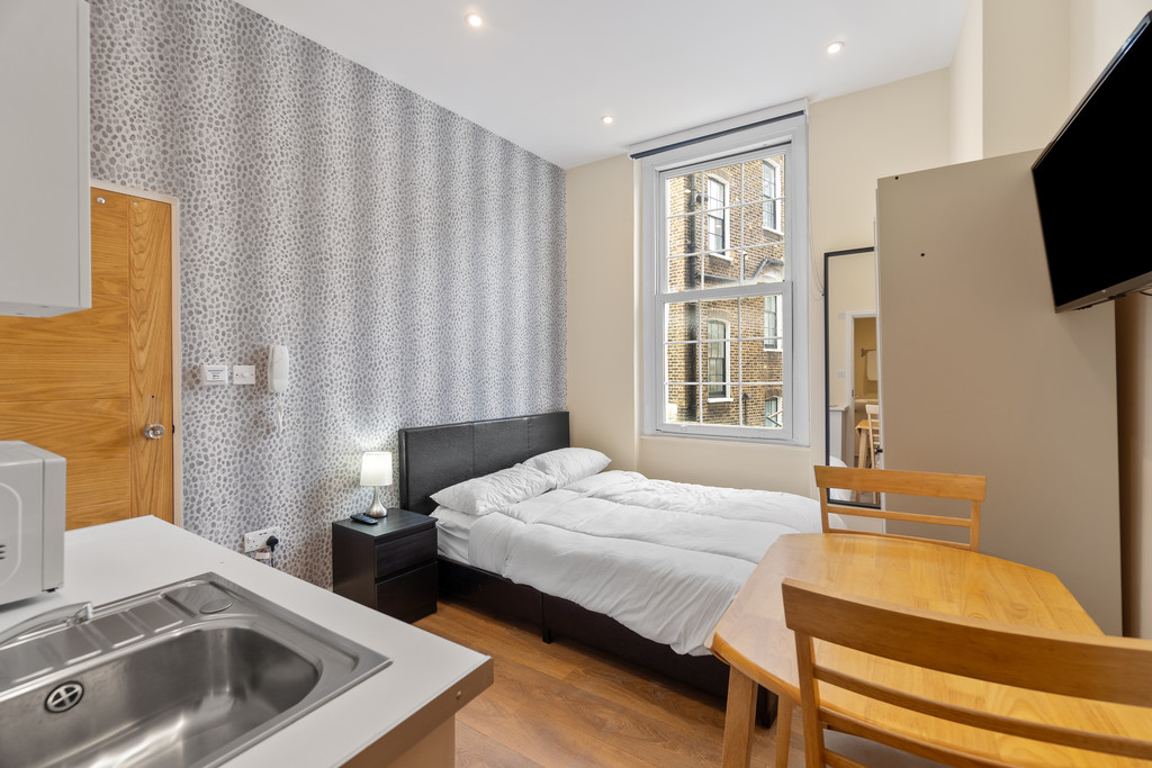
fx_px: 480
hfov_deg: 100.4
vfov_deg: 77.3
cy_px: 384
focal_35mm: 15
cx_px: 576
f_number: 4
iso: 100
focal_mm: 10
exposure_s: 1/13
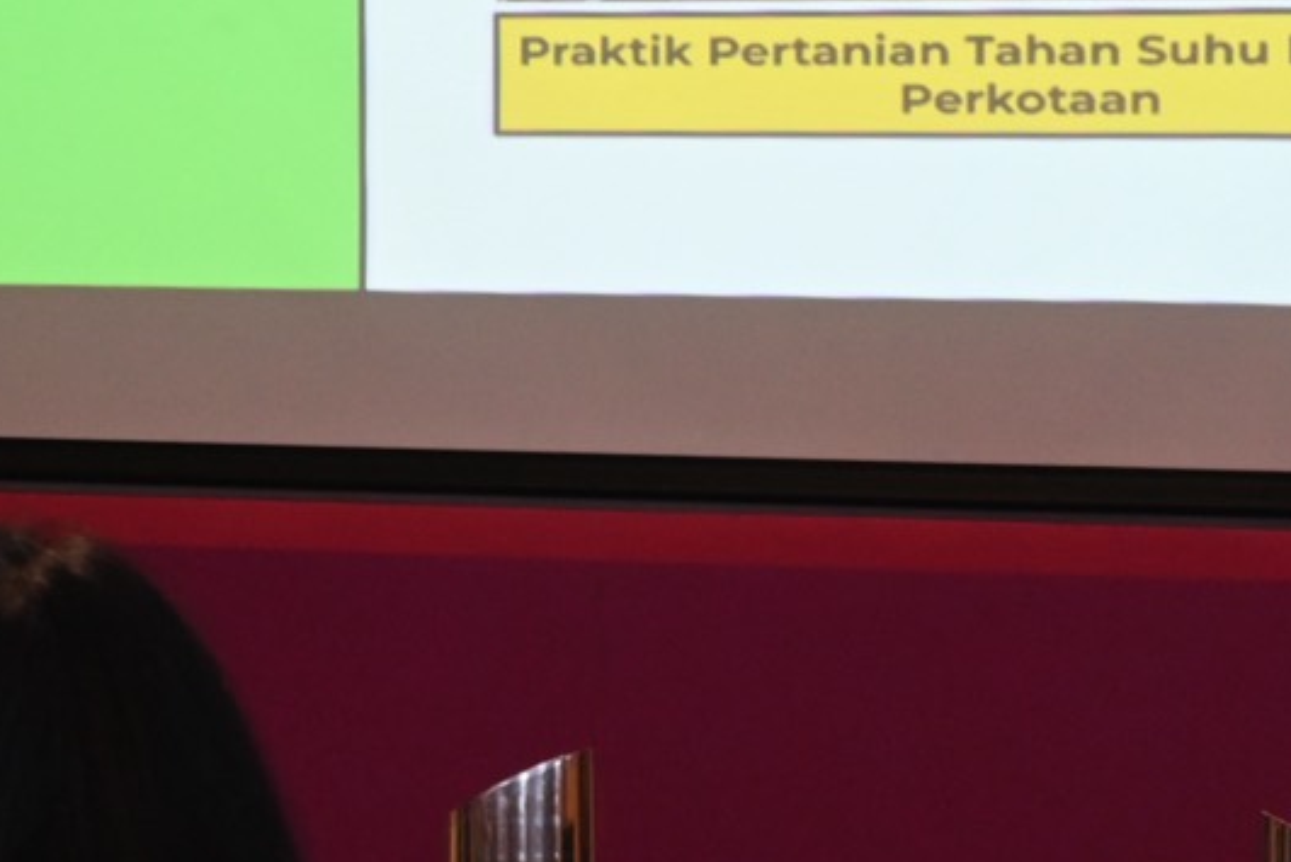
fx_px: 7281
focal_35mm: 203
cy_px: 168
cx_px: -163
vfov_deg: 6.8
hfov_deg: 10.0
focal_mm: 40
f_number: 5.6
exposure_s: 1/60
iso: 1250
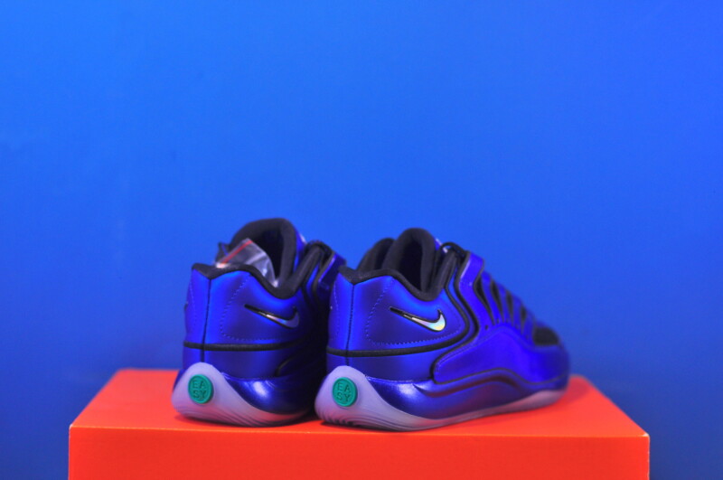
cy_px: 240
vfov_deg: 18.1
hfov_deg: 27.0
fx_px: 1504
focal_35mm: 75
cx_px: 362
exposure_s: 1/320
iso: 250
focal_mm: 50
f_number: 2.5
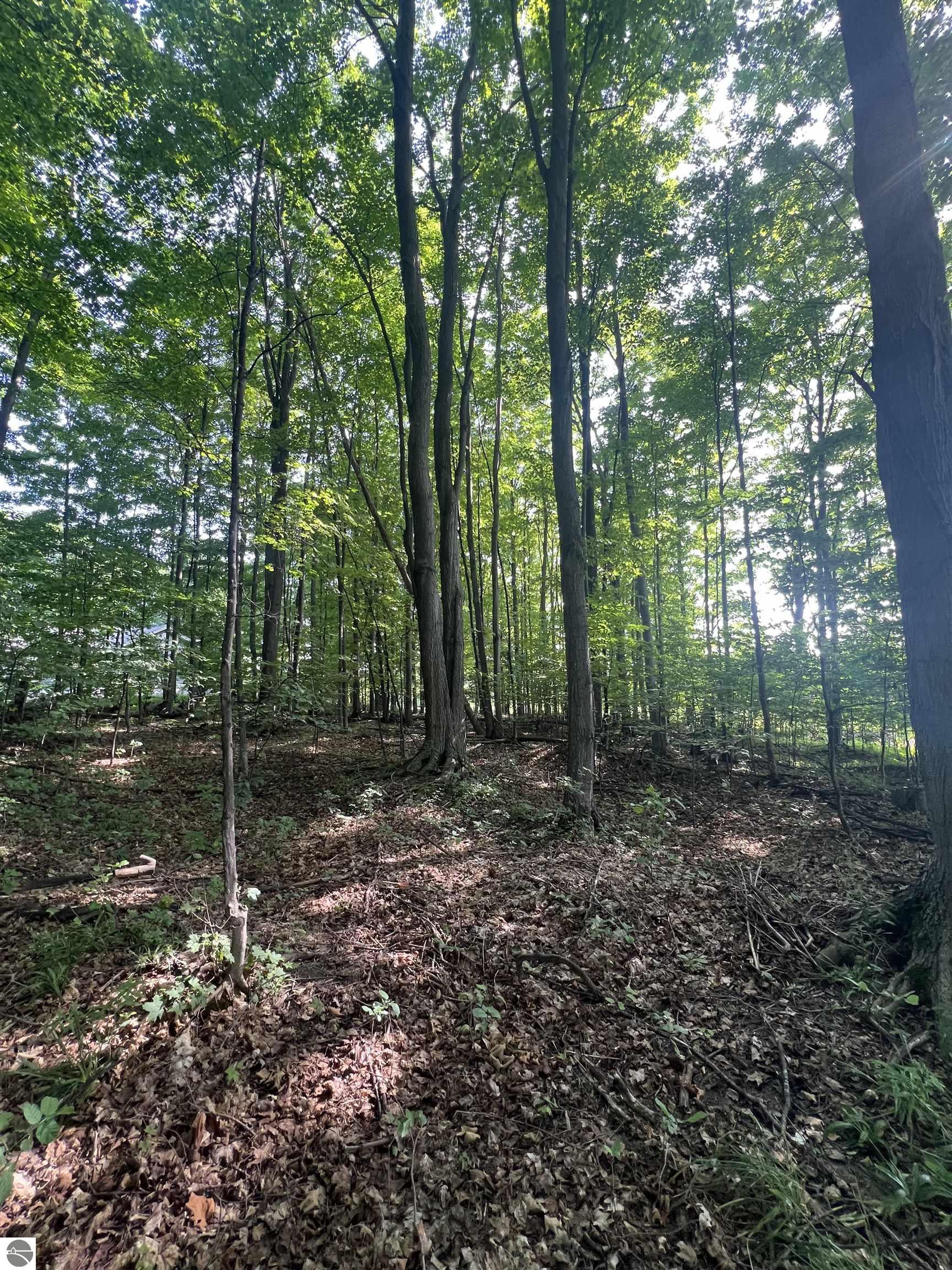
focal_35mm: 13
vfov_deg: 106.2
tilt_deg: +7.9
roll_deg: +3.4
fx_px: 477
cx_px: 476
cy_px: 635
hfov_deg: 89.9
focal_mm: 1.57
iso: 100
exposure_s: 1/99
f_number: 1.8
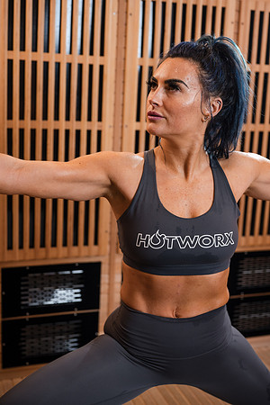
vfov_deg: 39.6
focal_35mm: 50
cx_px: 135
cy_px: 202
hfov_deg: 27.0
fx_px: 562
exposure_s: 1/125
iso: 400
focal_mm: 50
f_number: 3.5
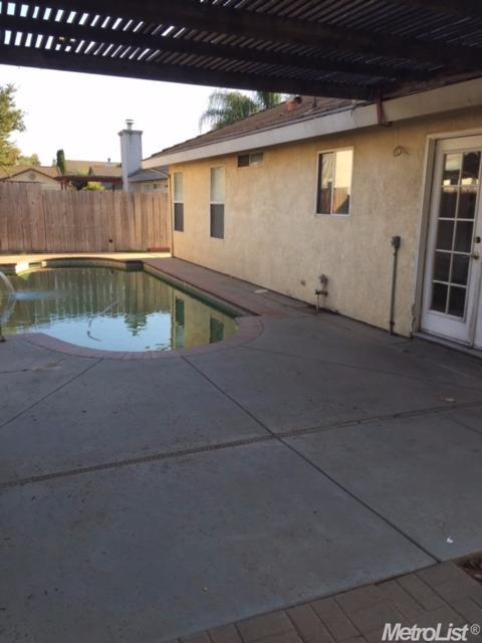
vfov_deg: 61.7
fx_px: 538
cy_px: 322
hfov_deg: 48.2
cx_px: 241
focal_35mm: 29
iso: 32
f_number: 2.2
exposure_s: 1/366
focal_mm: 4.15
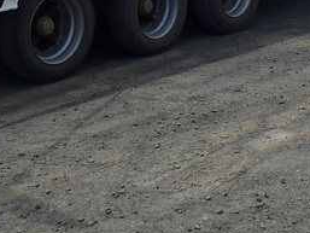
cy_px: -124
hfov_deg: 22.5
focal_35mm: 87
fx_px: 779
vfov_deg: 15.6
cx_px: 162
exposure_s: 1/125
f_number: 11
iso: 80
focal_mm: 5
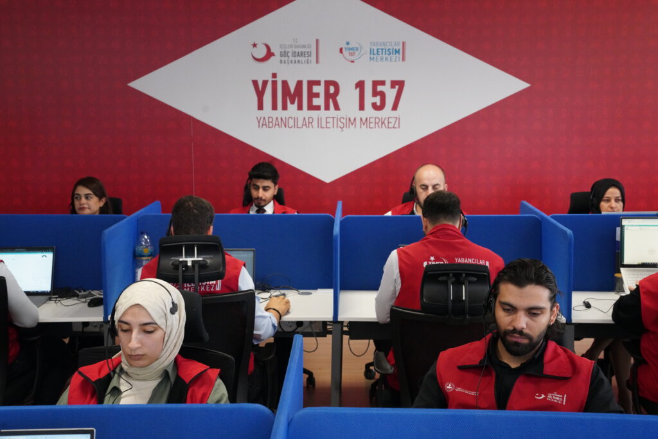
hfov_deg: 36.9
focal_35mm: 54
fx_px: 987
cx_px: 329
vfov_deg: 25.1
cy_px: 220
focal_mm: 54
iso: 6400
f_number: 8
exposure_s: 1/160
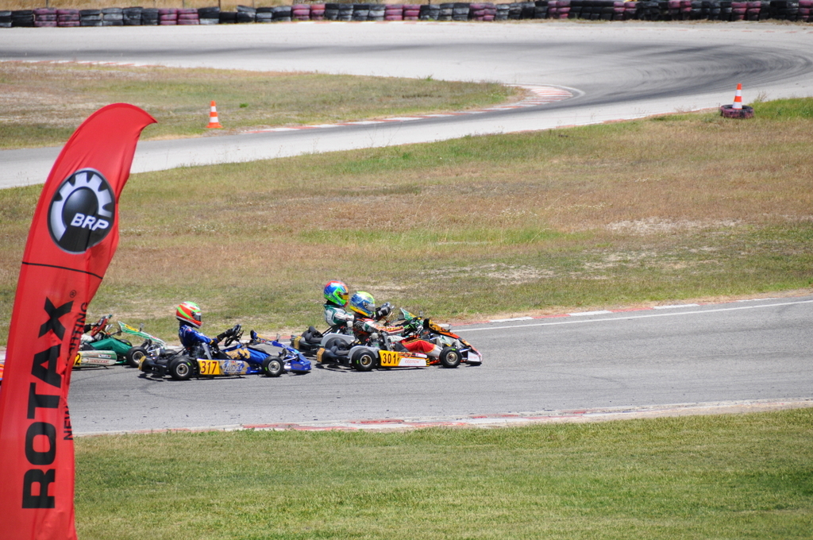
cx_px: 406
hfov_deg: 6.9
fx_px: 6766
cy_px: 270
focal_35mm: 300
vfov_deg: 4.6
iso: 400
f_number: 5.6
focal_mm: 200
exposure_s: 1/2000
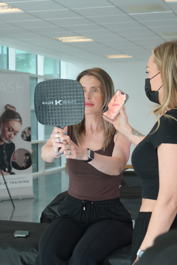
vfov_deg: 27.0
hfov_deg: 18.2
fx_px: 553
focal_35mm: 75
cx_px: 88
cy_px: 132
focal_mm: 50
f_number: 5.6
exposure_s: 1/160
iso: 640
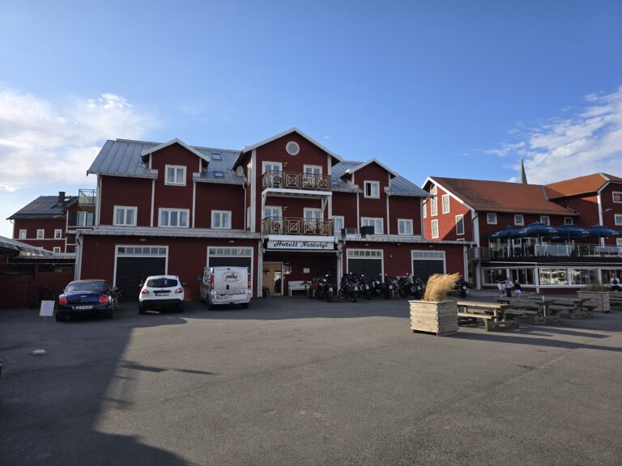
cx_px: 311
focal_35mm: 23
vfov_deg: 58.9
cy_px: 233
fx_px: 413
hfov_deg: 73.9
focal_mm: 6.3
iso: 12
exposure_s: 1/542
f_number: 1.7
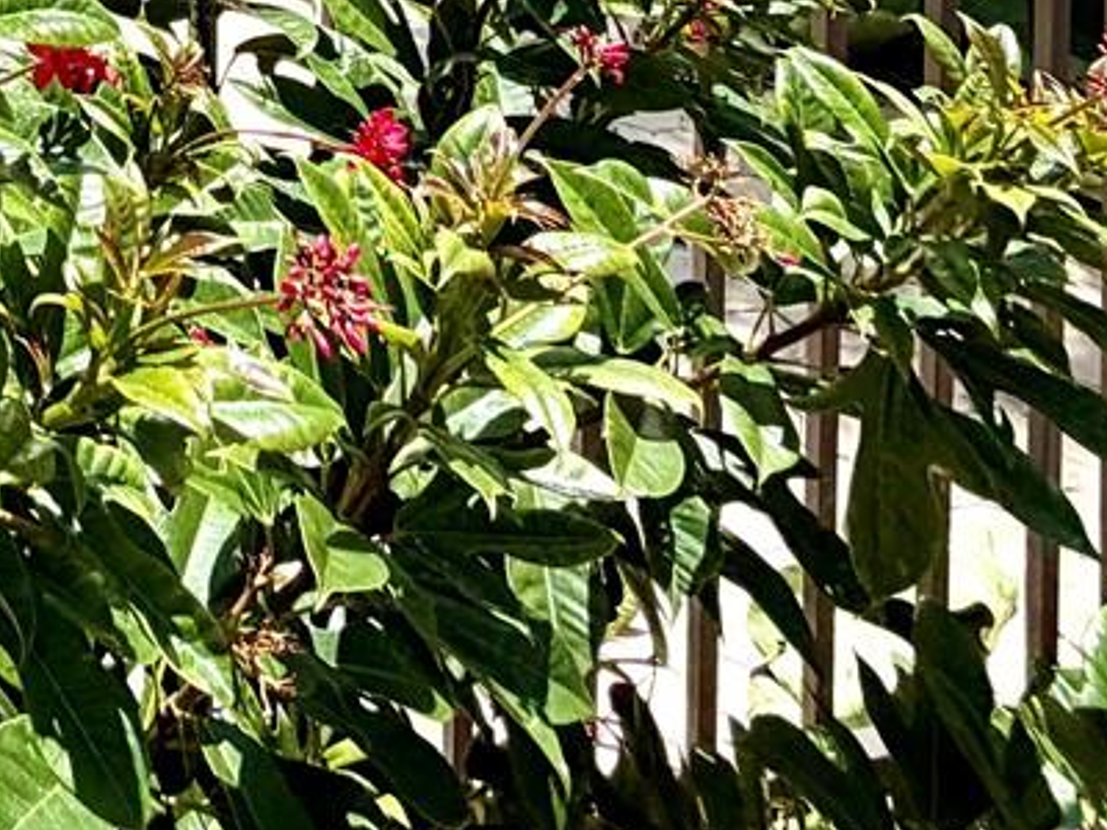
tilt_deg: -1.6
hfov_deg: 28.5
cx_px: -315
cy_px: -819
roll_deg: +0.3
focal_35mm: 56
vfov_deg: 18.1
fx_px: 1791
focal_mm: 2.22
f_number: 2.2
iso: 20
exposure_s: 1/1105
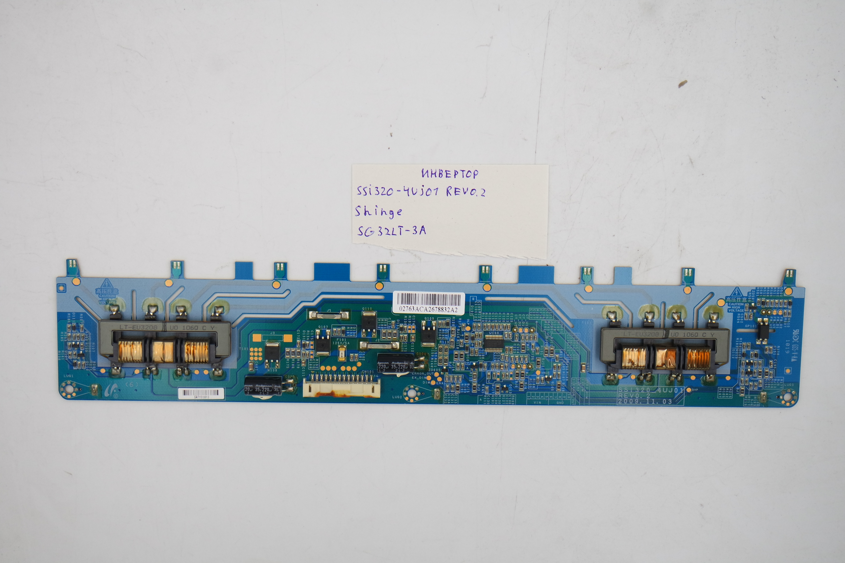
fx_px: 1127
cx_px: 422
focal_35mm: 48
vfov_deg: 28.1
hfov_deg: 41.1
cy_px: 282
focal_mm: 18
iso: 160
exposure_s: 1/125
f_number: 5
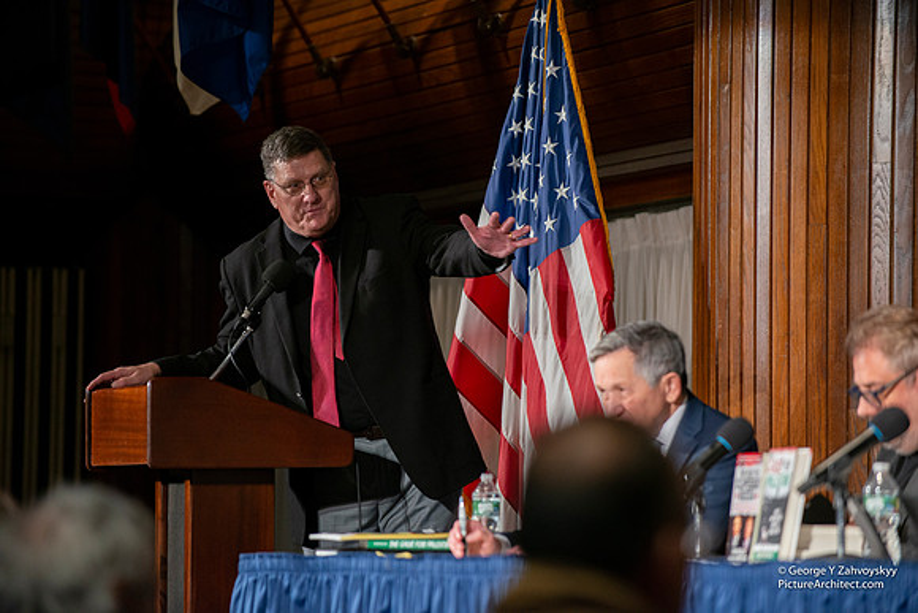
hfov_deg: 10.3
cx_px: 459
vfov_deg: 6.9
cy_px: 306
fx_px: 5101
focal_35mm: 200
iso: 1000
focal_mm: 200
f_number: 3.5
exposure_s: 1/200
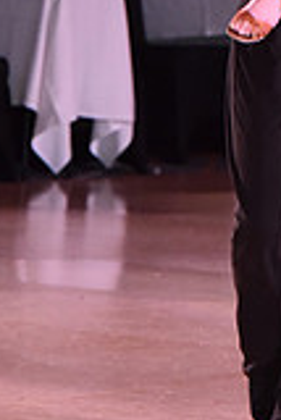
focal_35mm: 653
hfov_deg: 2.1
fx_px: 7628
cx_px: 340
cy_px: -152
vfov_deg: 3.1
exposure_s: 1/320
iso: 2500
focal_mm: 180
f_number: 5.6
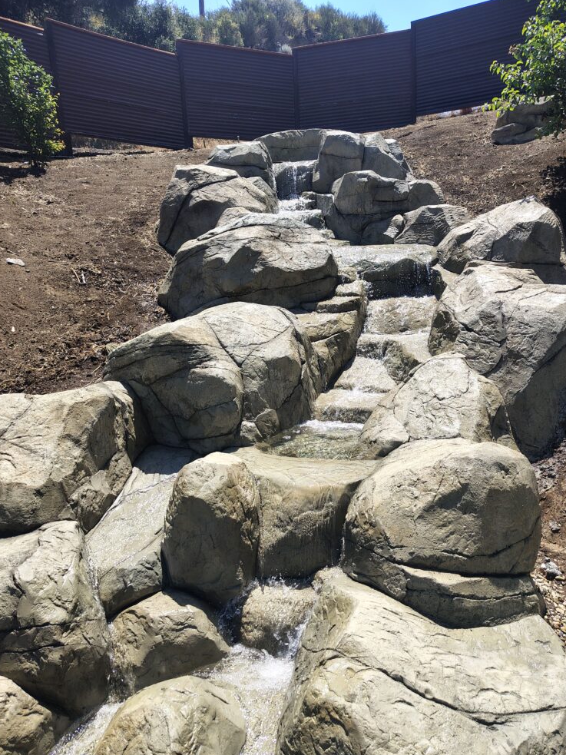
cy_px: 389
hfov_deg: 54.9
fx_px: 545
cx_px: 289
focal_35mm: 25
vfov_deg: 69.4
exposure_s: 1/1120
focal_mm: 5.56
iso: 101
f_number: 1.8
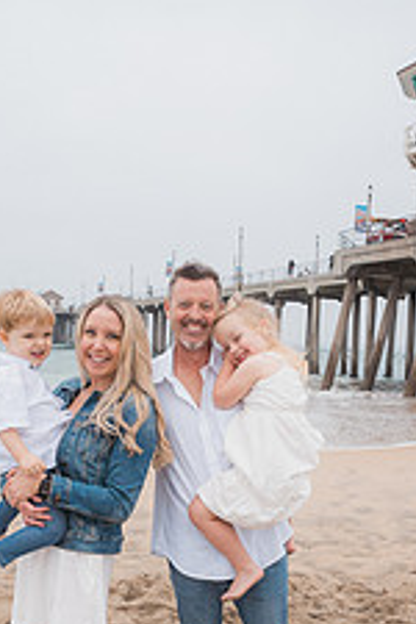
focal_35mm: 36
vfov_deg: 52.0
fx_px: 624
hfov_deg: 36.8
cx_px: 177
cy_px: 422
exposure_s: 1/800
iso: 160
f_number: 4
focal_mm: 18
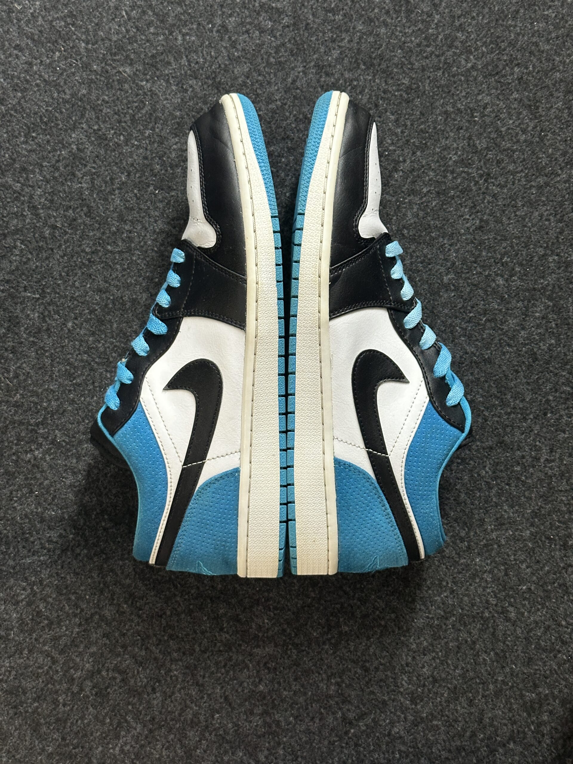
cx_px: 286
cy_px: 382
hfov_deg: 30.3
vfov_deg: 39.7
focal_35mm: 48
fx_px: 1059
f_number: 1.78
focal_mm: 6.86
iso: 320
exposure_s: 1/40
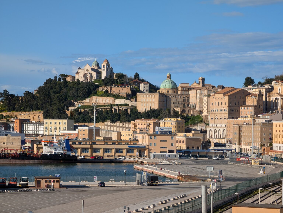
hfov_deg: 17.9
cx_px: 142
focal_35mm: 110
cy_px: 106
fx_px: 901
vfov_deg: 13.5
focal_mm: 18
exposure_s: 1/460
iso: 15
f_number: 2.8
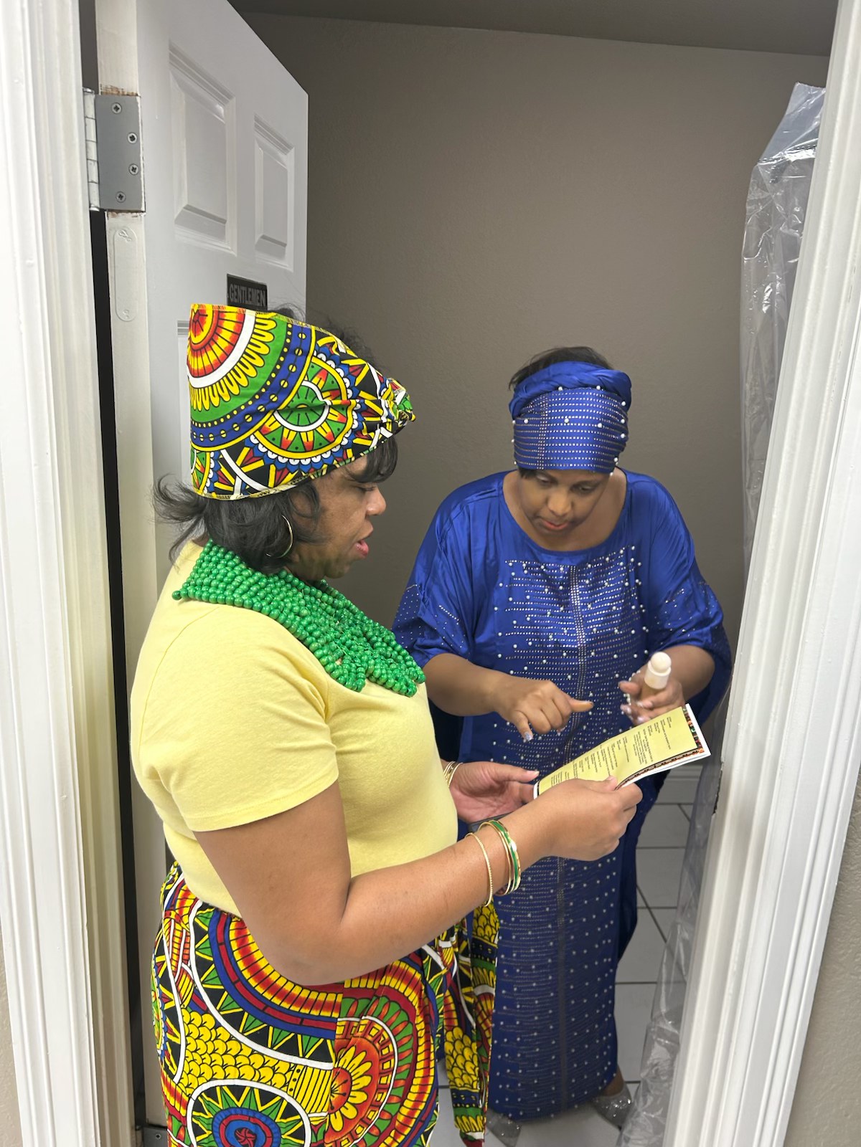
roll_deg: -1.7
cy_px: 574
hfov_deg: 53.1
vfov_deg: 67.3
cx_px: 430
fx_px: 862
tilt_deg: -13.7
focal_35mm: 26
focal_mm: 5.7
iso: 80
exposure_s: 1/60
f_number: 1.5
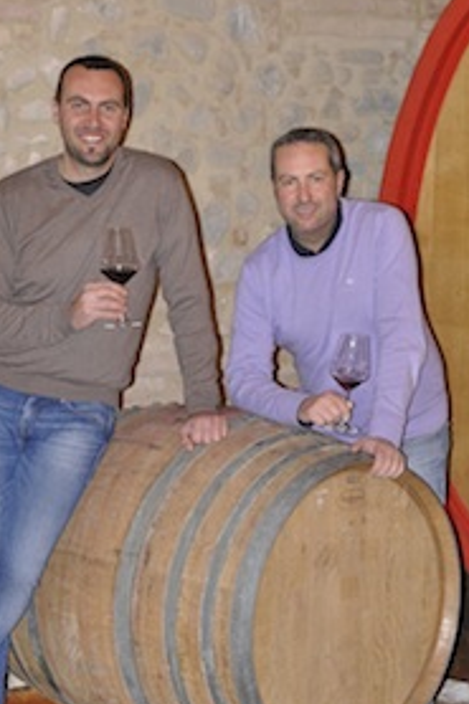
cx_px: 167
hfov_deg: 12.7
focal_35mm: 108
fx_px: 2113
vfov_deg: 18.9
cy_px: 395
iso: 640
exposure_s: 1/60
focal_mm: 50
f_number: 4
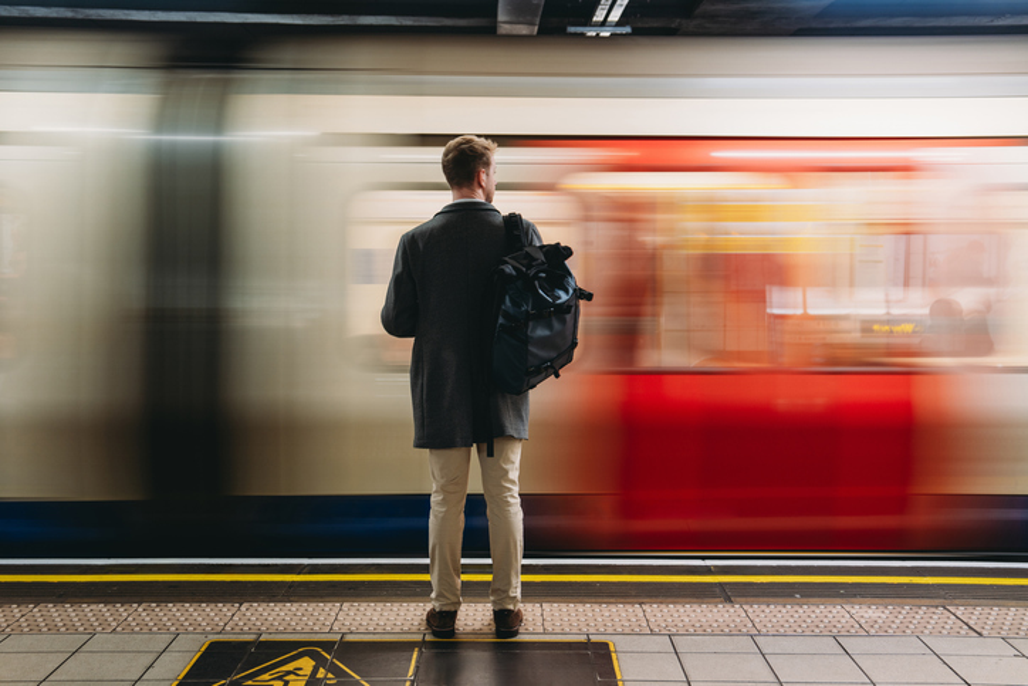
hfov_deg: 43.6
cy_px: 343
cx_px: 514
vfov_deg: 29.9
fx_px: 1285
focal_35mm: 45
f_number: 2.8
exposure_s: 1/6
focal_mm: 45
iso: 160
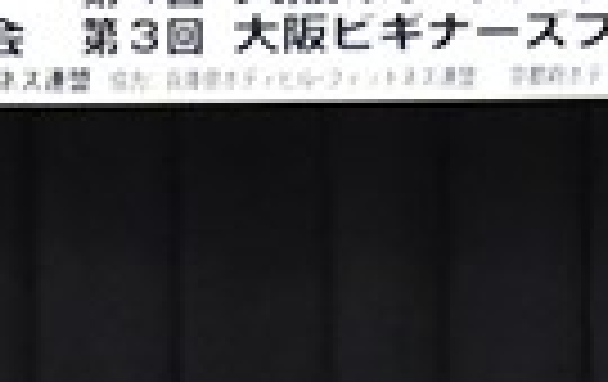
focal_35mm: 683
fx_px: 11341
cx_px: -74
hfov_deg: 3.1
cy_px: 993
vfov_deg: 1.9
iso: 8000
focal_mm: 78
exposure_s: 1/400
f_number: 5.6
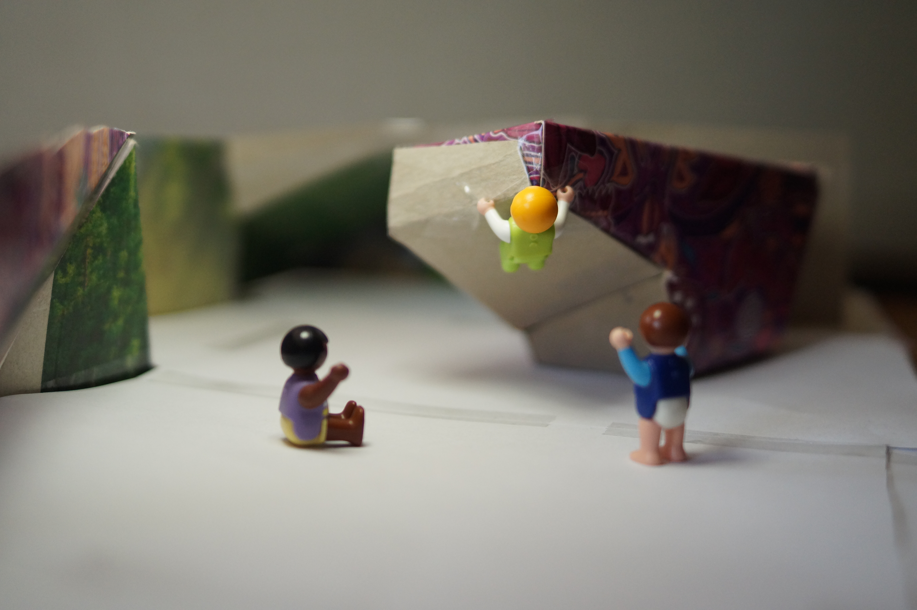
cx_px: 458
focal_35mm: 42
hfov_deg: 46.4
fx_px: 1069
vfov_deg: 31.9
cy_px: 305
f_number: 1.8
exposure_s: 1/2000
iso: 800
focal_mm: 28
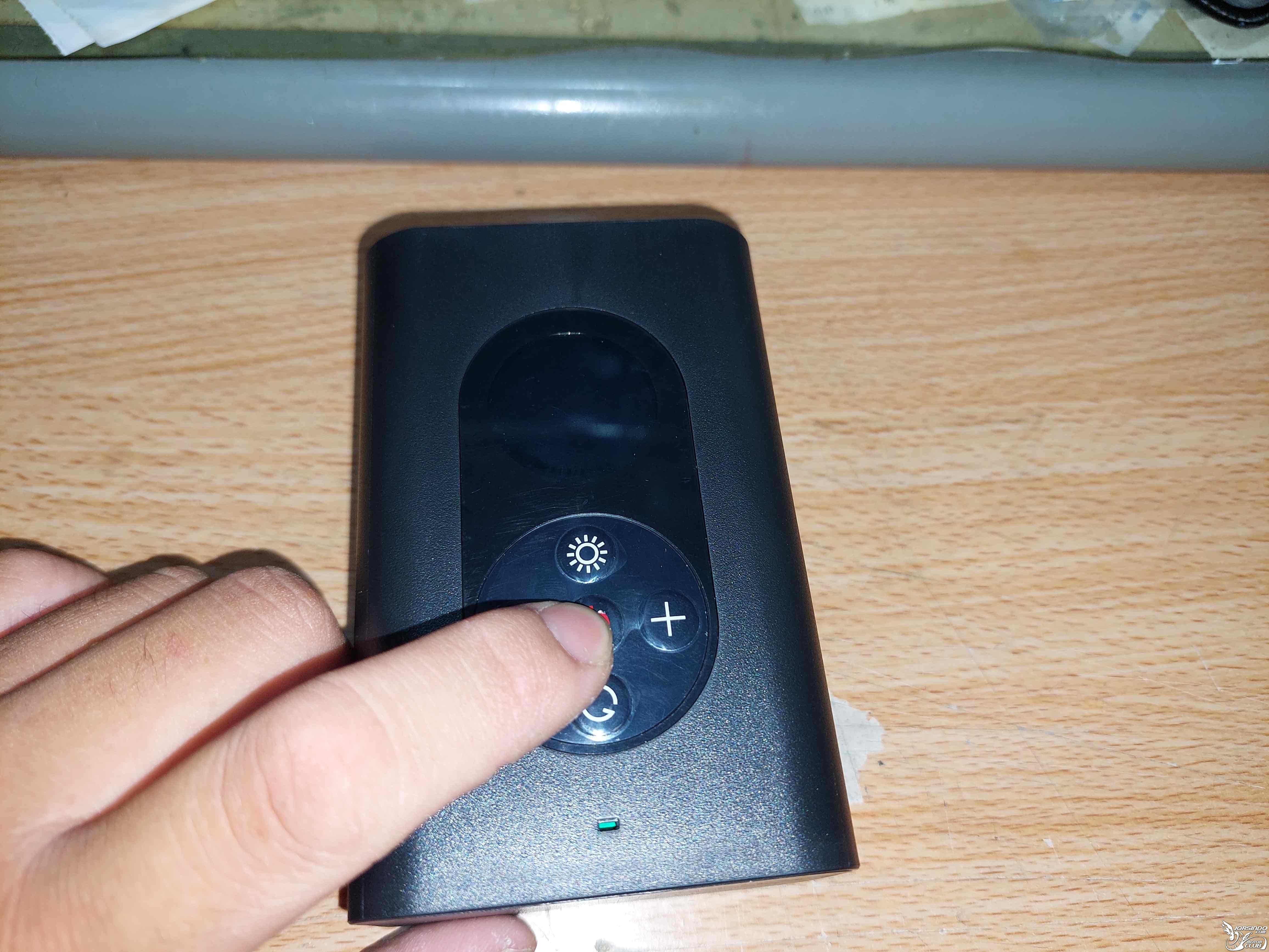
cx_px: 634
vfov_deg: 56.8
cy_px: 476
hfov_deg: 71.6
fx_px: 880
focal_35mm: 24
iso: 80
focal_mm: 5.23
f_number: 1.8
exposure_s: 1/100
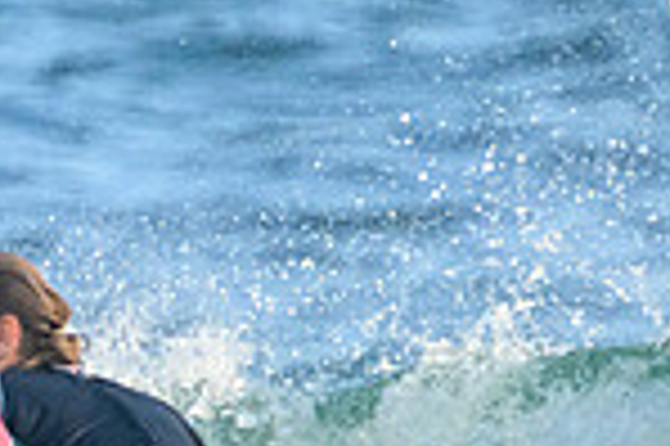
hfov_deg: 0.7
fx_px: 57872
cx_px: -459
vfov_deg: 0.4
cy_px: 692
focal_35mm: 3113
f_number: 11
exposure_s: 1/2000
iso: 6400
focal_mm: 800
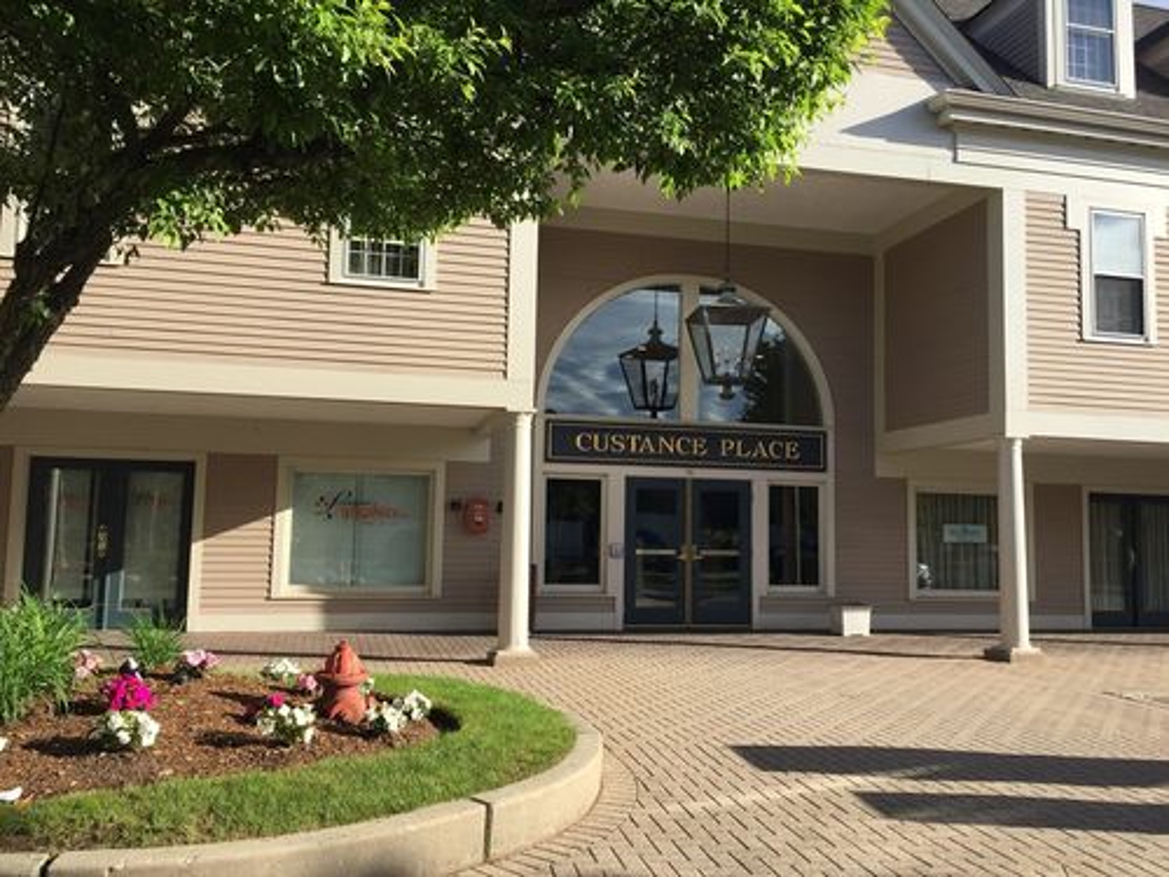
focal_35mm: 29
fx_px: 979
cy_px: 438
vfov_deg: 48.2
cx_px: 584
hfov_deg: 61.7
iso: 32
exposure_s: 1/1364
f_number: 2.2
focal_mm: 4.15
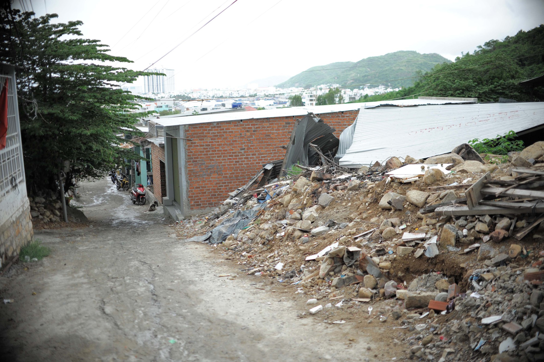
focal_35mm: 35
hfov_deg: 54.5
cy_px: 181
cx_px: 272
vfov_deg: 37.8
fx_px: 529
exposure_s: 1/1000
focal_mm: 35
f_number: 2
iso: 400
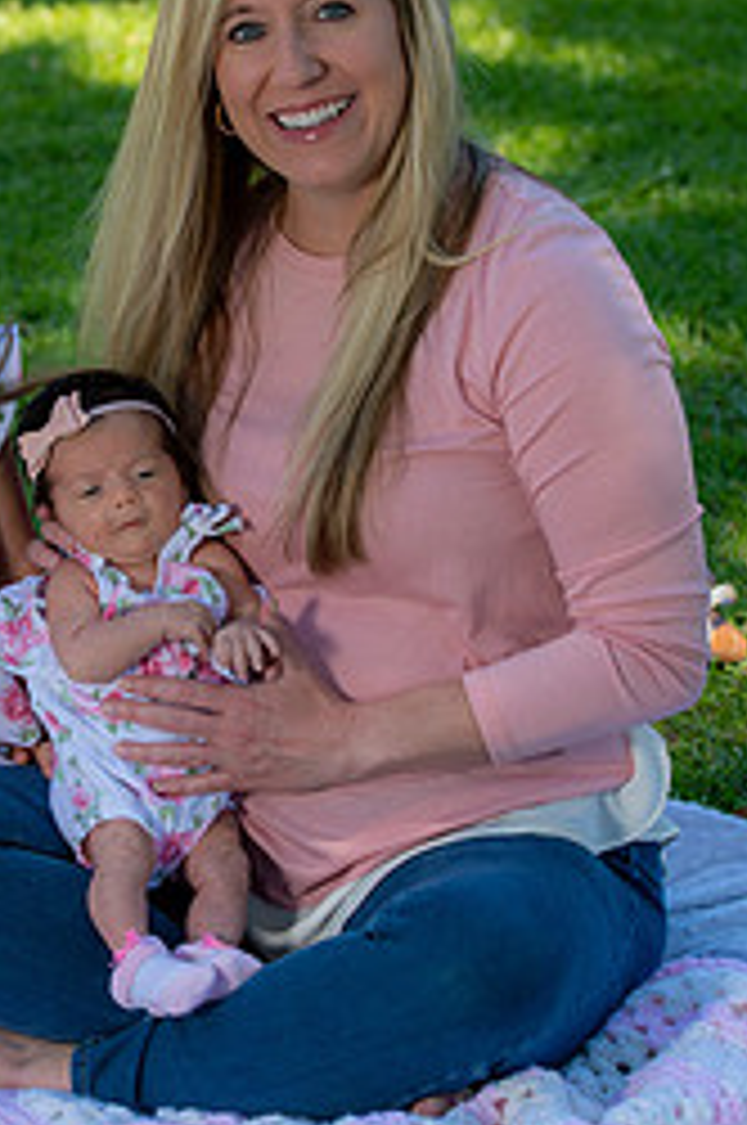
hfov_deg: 8.8
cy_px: 598
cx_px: 128
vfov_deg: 13.3
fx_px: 4837
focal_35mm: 155
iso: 100
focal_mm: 86
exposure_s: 1/160
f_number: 5.6
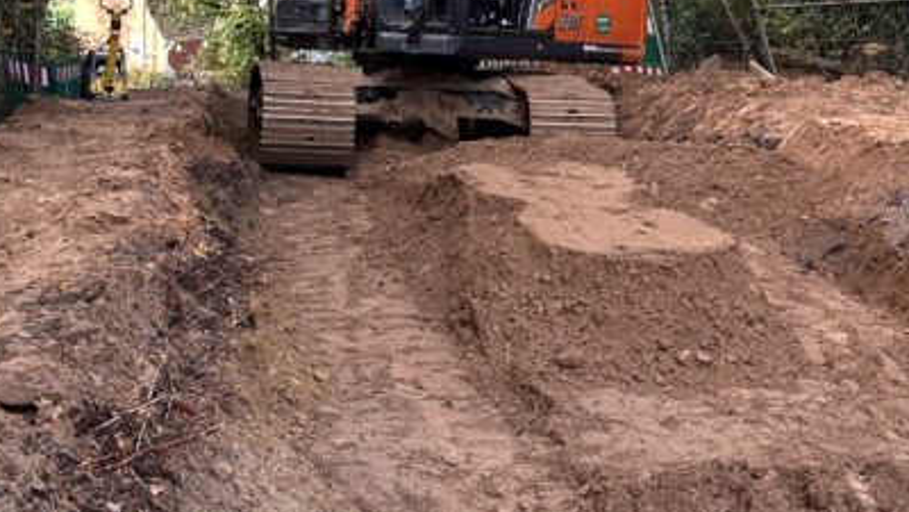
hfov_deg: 31.3
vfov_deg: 17.7
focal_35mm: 67
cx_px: 568
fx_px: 1615
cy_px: 36
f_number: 1.78
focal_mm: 6.86
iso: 80
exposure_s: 1/163
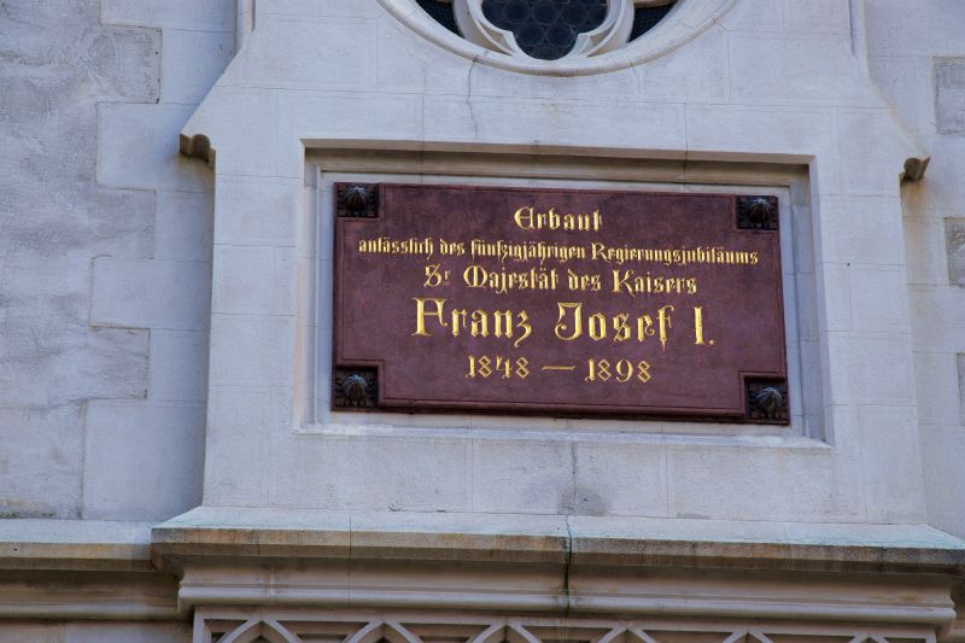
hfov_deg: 16.1
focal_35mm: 128
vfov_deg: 10.7
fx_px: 3417
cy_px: 322
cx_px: 482
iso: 220
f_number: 8
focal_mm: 85
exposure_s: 1/250
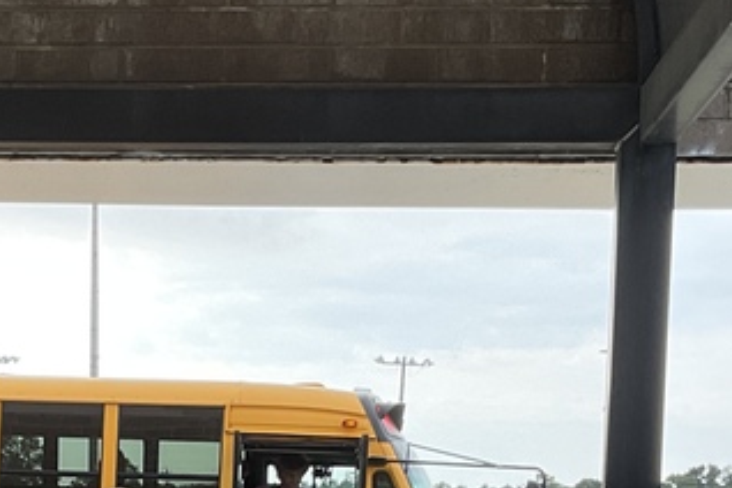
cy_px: 672
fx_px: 1972
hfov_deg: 20.8
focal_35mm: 97
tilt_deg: -4.4
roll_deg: -1.1
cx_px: 173
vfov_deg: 13.5
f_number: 1.8
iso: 16
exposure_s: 1/249
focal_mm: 3
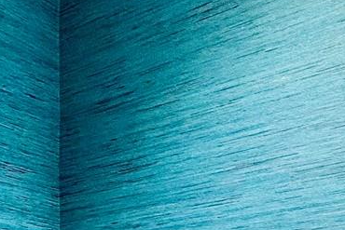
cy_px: 352
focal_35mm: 63
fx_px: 604
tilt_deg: +1.1
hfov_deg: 20.7
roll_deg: +0.0
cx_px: -293
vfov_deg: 18.8
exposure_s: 1/120
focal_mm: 2.22
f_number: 2.2
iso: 250
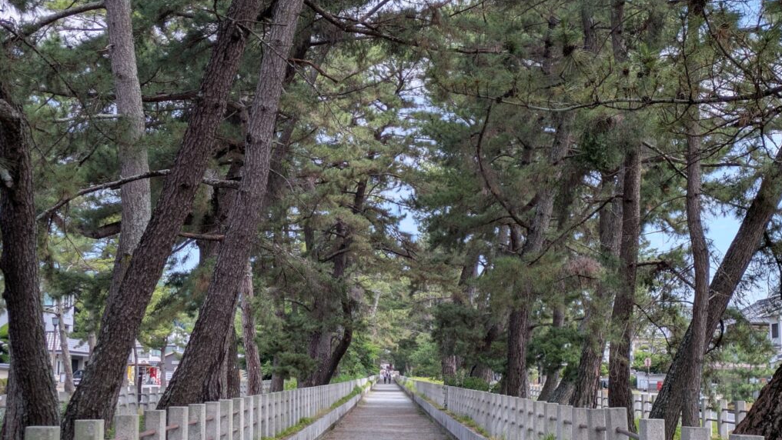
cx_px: 393
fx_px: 1161
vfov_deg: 21.4
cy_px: 268
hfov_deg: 37.2
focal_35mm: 56
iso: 38
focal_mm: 5.43
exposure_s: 1/907
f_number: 1.89
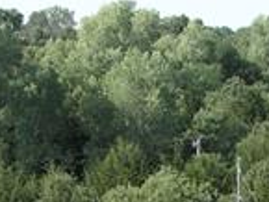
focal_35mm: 169
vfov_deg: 7.5
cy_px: 647
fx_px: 1314
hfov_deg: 11.7
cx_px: 128
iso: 100
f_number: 6.3
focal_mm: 12.29
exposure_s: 1/15
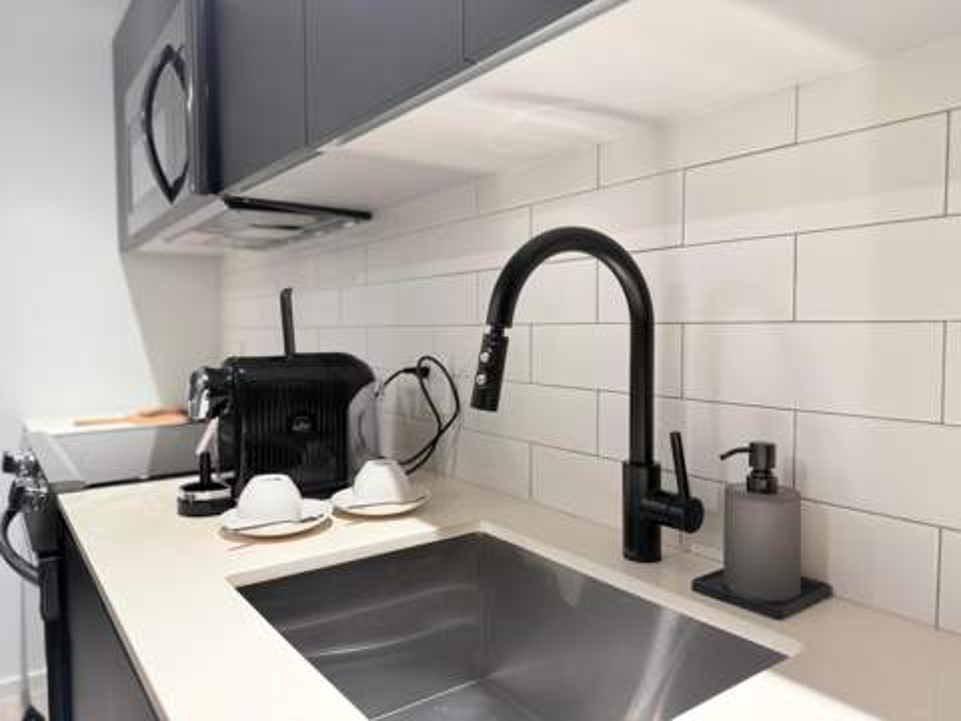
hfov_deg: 71.6
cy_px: 360
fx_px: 666
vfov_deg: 56.8
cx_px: 480
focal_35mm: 24
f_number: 1.78
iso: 160
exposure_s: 1/60
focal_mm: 6.76
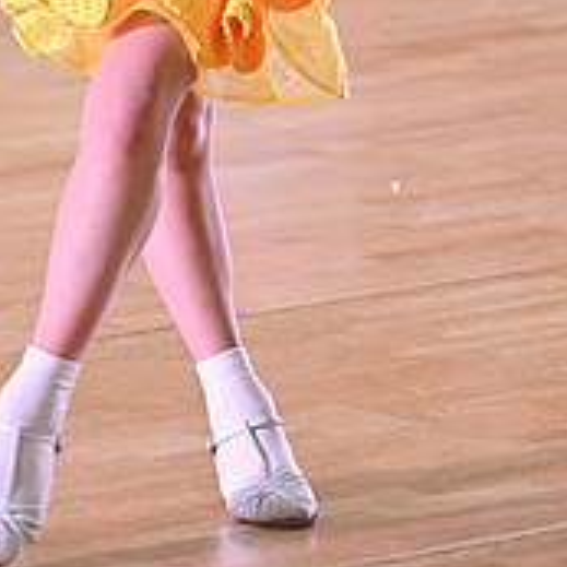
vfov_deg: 4.5
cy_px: -210
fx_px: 7135
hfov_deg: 4.6
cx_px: 264
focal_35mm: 385
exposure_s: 1/320
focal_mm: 135
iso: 3200
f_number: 5
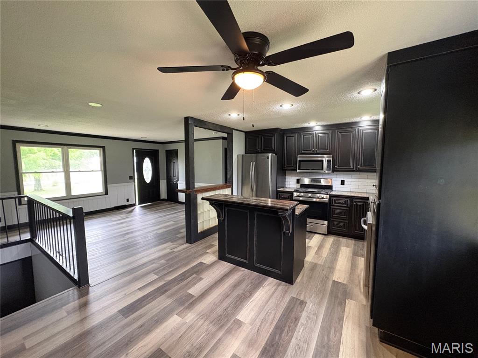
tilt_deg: -5.0
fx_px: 193
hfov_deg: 102.1
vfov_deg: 85.7
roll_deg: +0.0
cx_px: 239
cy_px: 179
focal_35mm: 14
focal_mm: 2.22
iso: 640
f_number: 2.2
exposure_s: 1/60
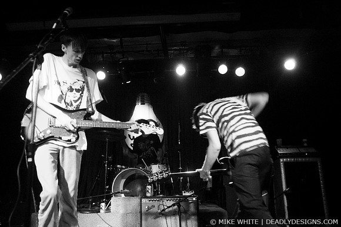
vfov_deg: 43.6
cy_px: 114
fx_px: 284
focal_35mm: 30
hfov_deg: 62.0
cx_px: 170
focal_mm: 20
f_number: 2.8
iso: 800
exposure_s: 1/40
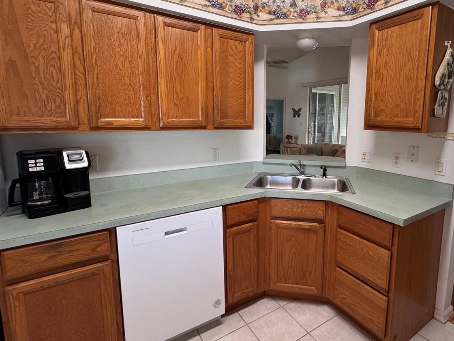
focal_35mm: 20
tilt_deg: -8.1
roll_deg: -0.4
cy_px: 153
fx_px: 262
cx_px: 276
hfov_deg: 80.6
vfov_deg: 65.8
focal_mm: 2.22
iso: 250
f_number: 2.2
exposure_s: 1/120
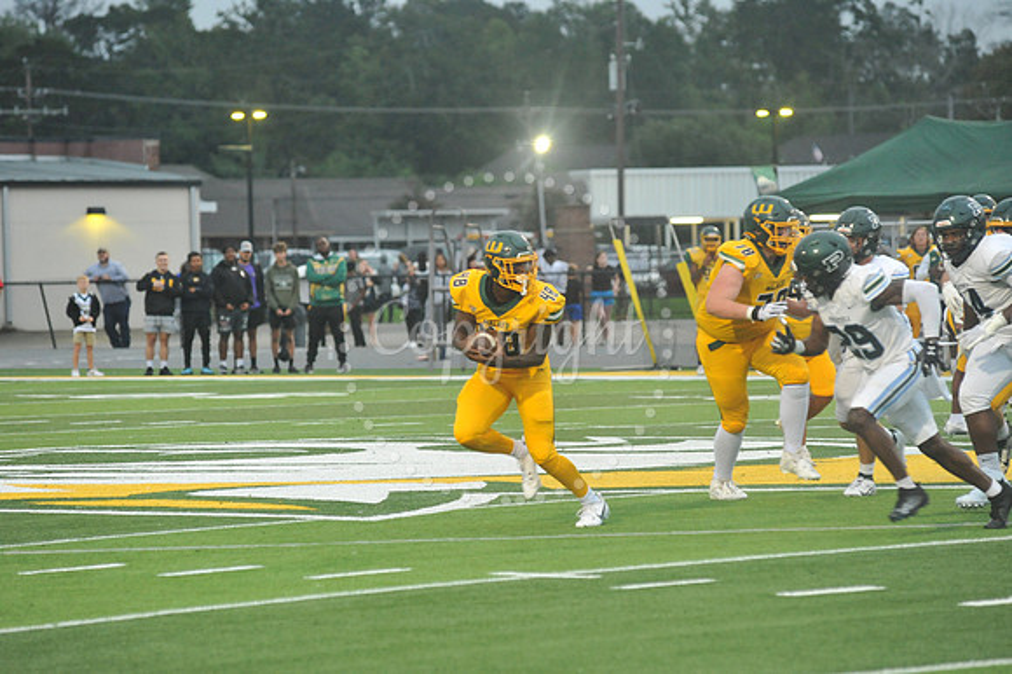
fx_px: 5619
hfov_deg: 10.3
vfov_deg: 6.9
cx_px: 506
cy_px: 337
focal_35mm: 200
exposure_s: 1/320
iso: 4000
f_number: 5
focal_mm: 200
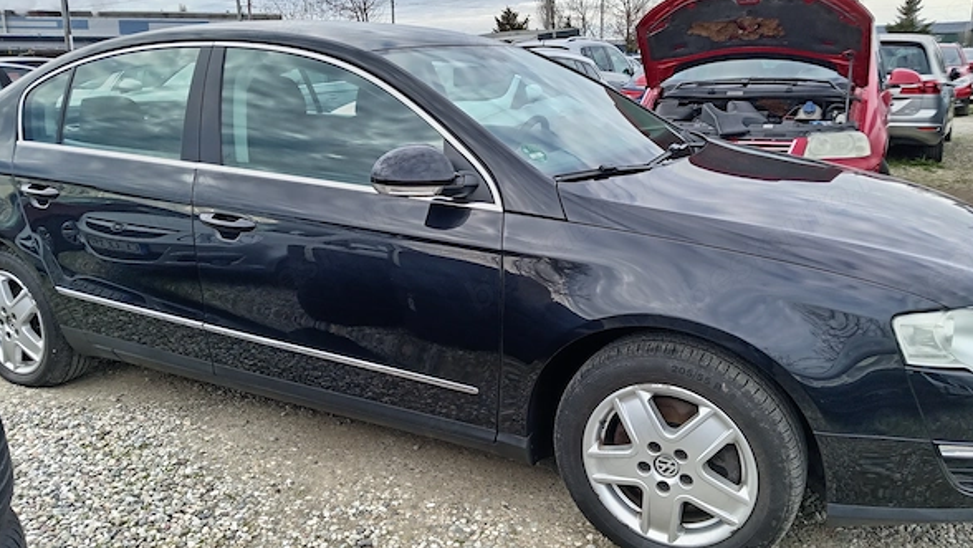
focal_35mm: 30
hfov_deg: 64.3
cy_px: 252
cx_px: 485
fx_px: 774
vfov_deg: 38.9
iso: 282
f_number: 1.8
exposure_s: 1/100
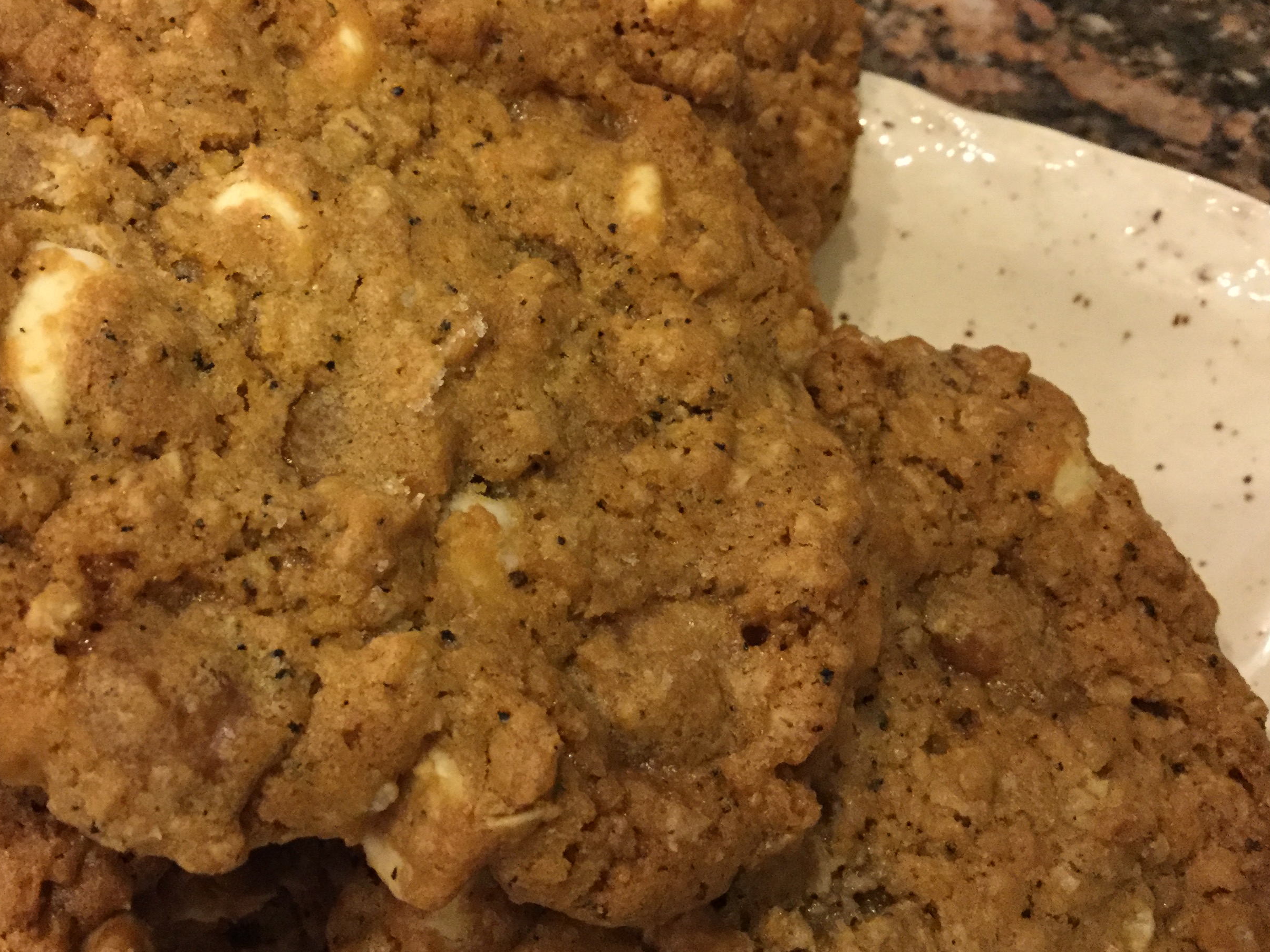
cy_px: 385
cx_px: 501
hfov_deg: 44.5
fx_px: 1541
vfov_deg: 34.3
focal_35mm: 42
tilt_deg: -51.2
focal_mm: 3.3
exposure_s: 1/15
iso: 200
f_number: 2.4
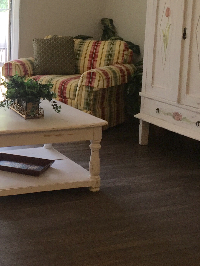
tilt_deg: -11.9
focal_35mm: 68
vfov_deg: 28.4
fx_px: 524
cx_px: -32
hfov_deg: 20.4
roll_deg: -1.4
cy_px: 91
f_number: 2.2
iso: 32
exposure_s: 1/60
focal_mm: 4.15
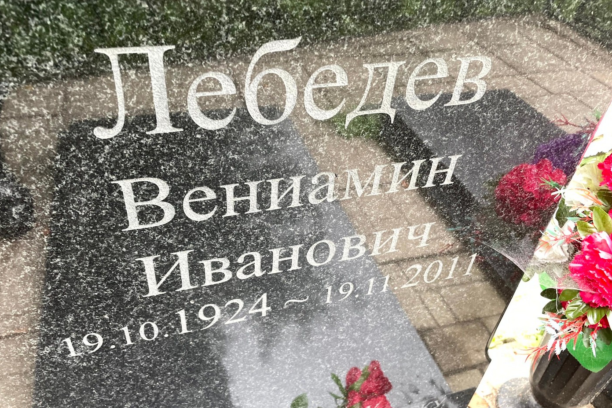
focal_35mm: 28
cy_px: 223
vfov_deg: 46.3
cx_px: 301
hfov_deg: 65.5
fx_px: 476
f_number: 1.6
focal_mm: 4.2
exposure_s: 1/115
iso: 125
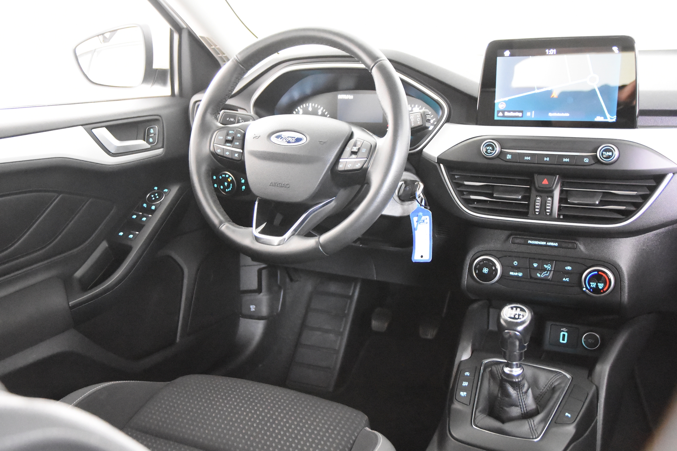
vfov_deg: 34.2
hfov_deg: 49.6
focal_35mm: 39
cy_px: 226
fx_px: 733
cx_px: 338
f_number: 3.2
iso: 12800
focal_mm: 26
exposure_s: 1/40
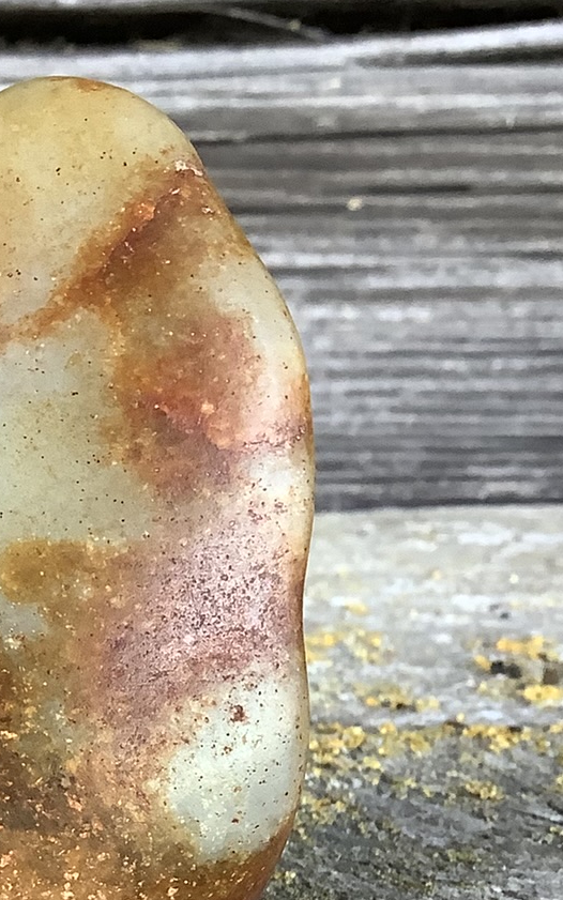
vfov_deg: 25.2
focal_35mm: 80
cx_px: -203
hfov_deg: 15.4
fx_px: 1963
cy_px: 785
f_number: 2.4
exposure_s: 1/60
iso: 100
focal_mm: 3.3
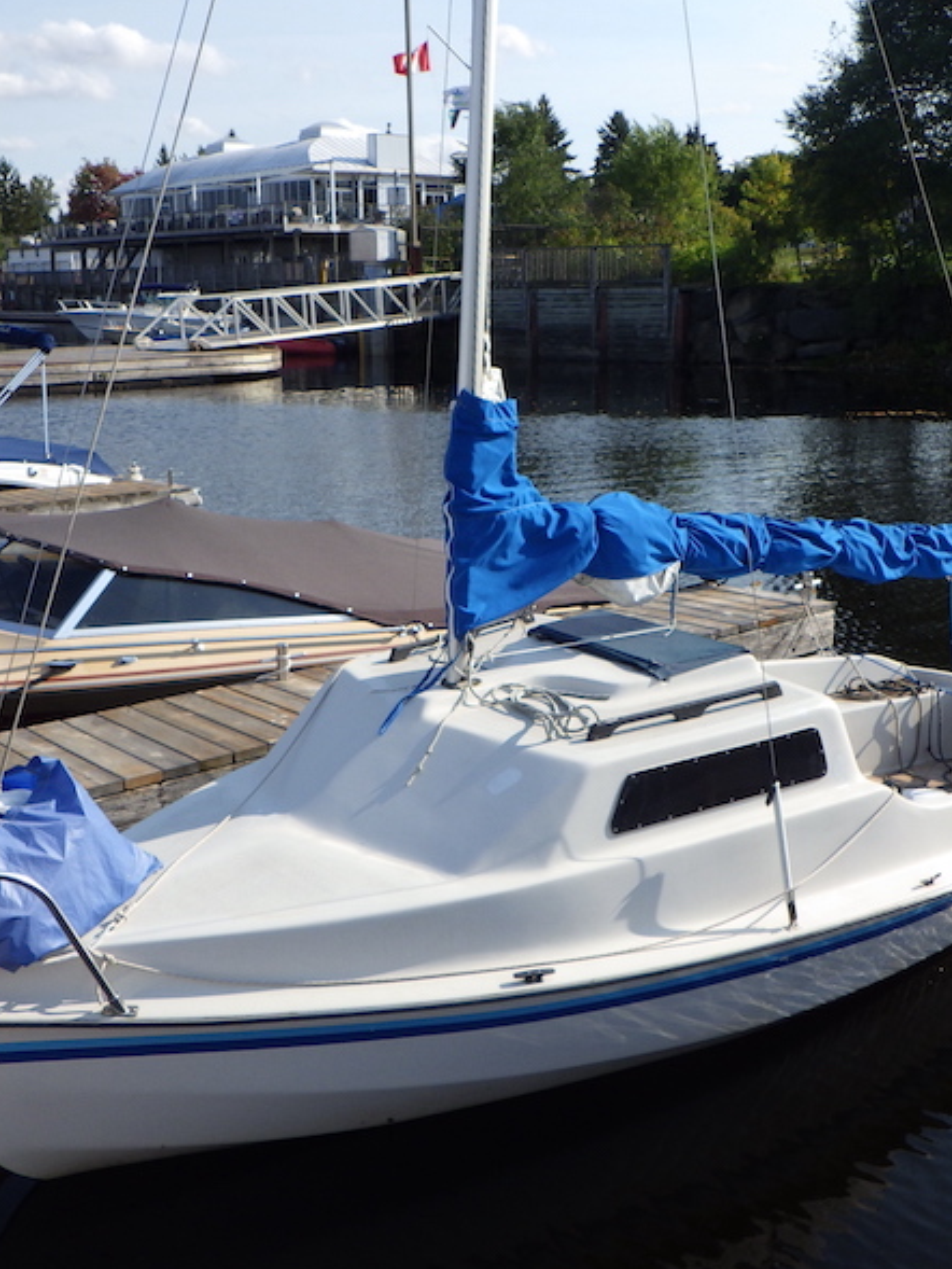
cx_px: 472
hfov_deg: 37.7
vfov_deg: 49.0
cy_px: 633
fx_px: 1393
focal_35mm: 38
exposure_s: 1/800
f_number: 4.2
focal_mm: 5
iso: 125
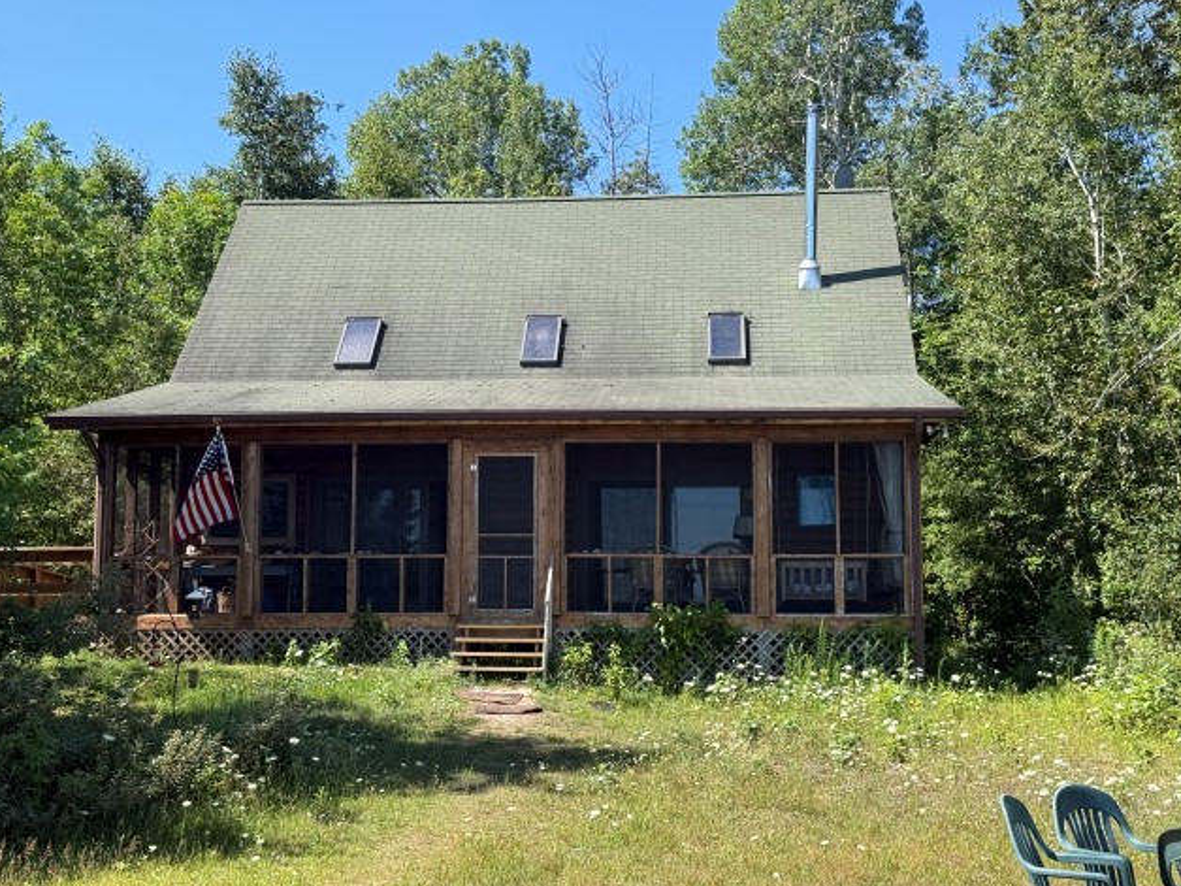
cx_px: 595
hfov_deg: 38.9
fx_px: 1671
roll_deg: -0.3
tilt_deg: +6.7
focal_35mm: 49
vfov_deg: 29.7
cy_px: 451
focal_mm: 6.76
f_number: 1.78
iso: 64
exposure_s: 1/1543
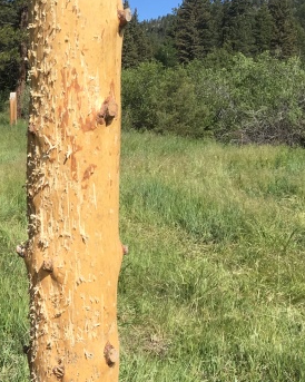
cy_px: 233
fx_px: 745
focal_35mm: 66
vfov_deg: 28.7
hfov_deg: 20.9
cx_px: -99
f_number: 2.2
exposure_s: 1/1261
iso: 25
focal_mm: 4.15
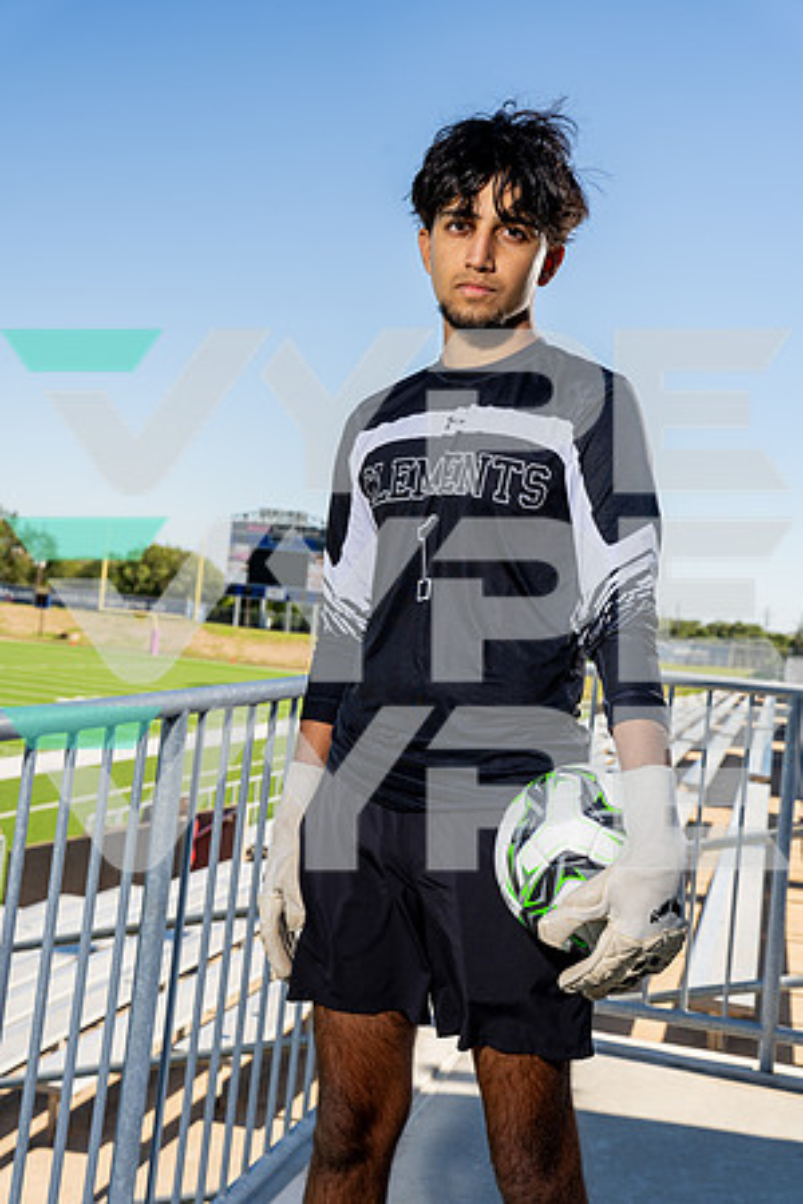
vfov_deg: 42.7
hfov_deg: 29.2
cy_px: 602
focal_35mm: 46
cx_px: 402
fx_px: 1539
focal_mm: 46
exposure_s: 1/250
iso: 100
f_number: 6.3
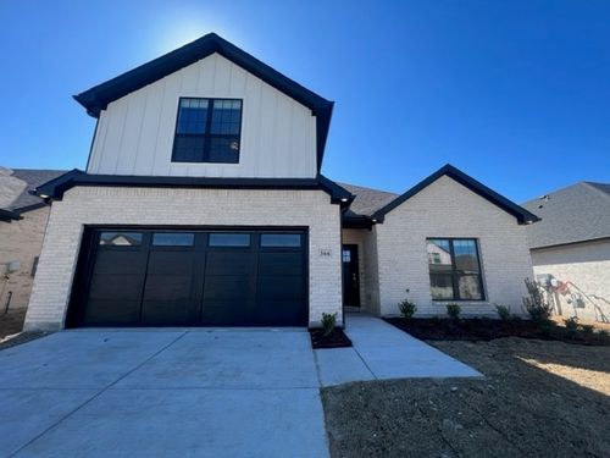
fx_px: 229
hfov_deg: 106.2
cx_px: 305
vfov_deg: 89.9
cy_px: 229
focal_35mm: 13
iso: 32
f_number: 1.8
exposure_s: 1/774
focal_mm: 1.57
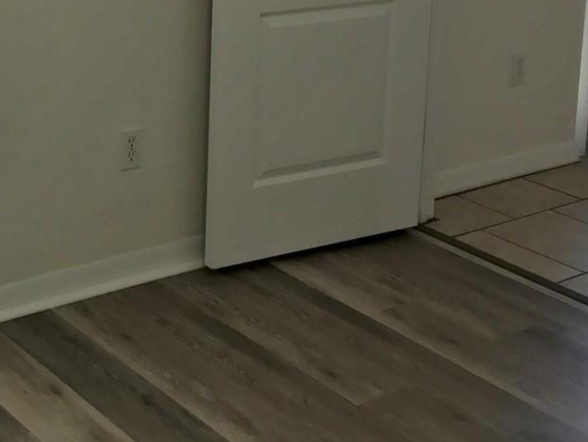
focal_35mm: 69
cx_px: -46
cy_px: -82
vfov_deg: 20.1
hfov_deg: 26.2
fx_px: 1172
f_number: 1.8
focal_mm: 3.99
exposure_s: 1/120
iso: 32
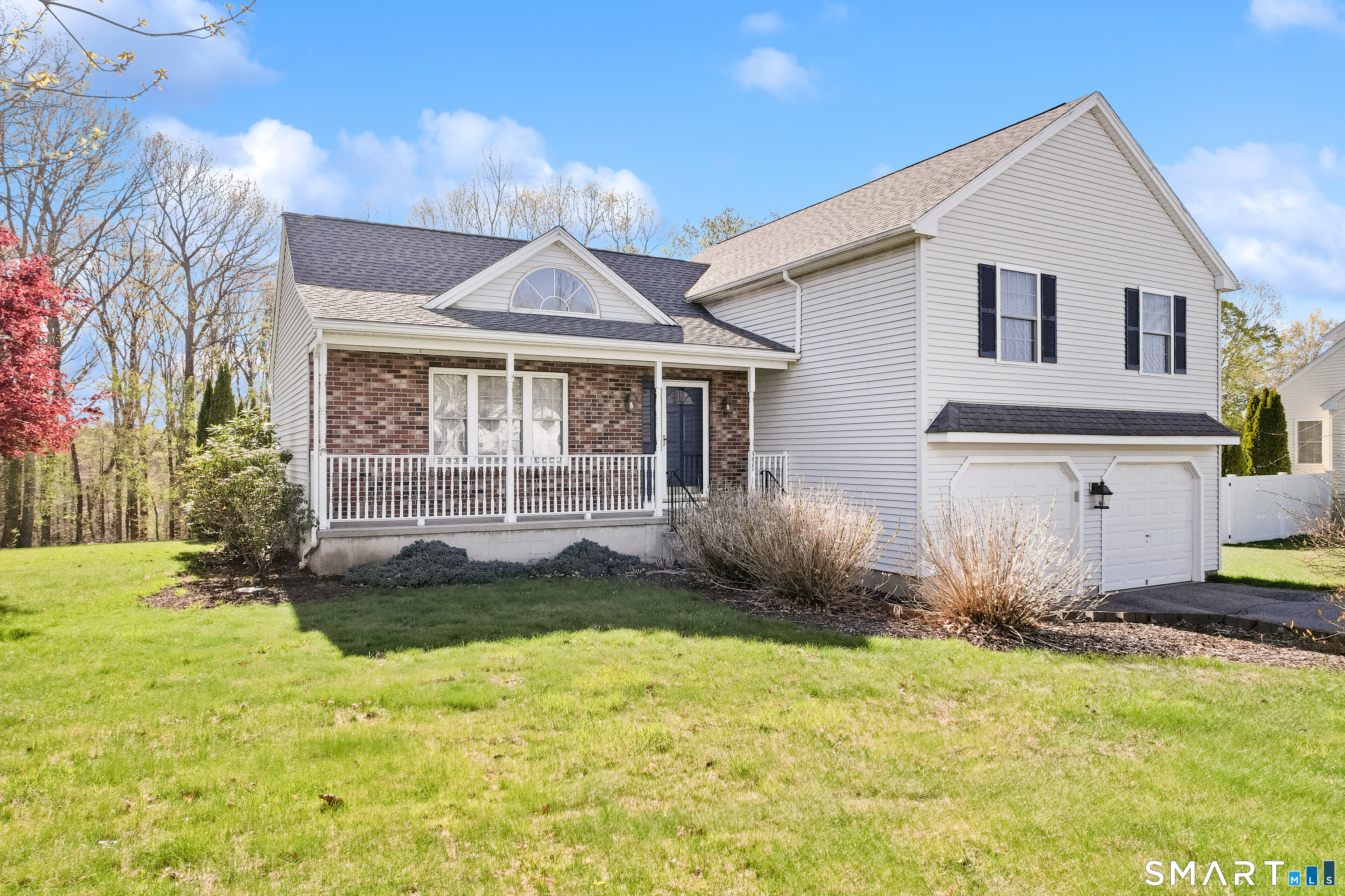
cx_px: 672
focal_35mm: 22
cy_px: 448
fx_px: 822
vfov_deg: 57.2
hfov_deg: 78.6
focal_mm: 8.38
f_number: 2.8
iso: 200
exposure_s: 1/2500
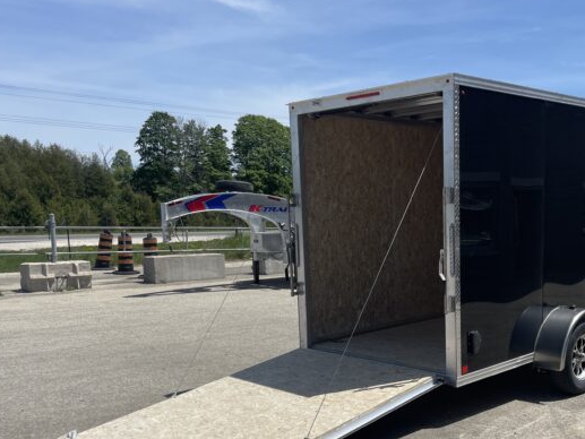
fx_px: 676
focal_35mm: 40
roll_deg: +1.0
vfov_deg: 35.5
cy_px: 306
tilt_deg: -3.5
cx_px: 403
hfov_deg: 45.9
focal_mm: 4.2
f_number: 1.6
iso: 32
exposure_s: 1/5051
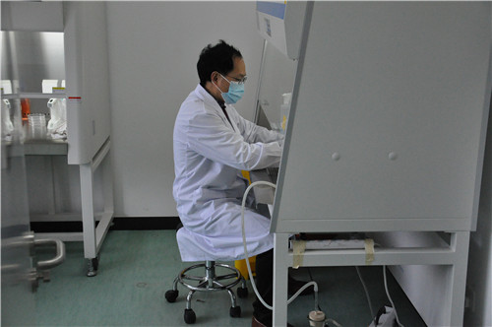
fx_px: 655
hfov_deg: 41.2
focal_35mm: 48
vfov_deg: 28.0
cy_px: 164
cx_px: 246
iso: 3200
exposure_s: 1/800
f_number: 4.2
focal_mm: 32
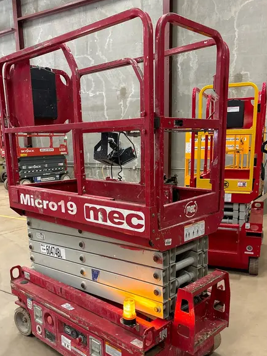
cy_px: 217
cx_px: 129
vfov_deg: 54.9
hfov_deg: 42.9
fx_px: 340
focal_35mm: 33
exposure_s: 1/59
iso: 250
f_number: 1.6
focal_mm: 5.96
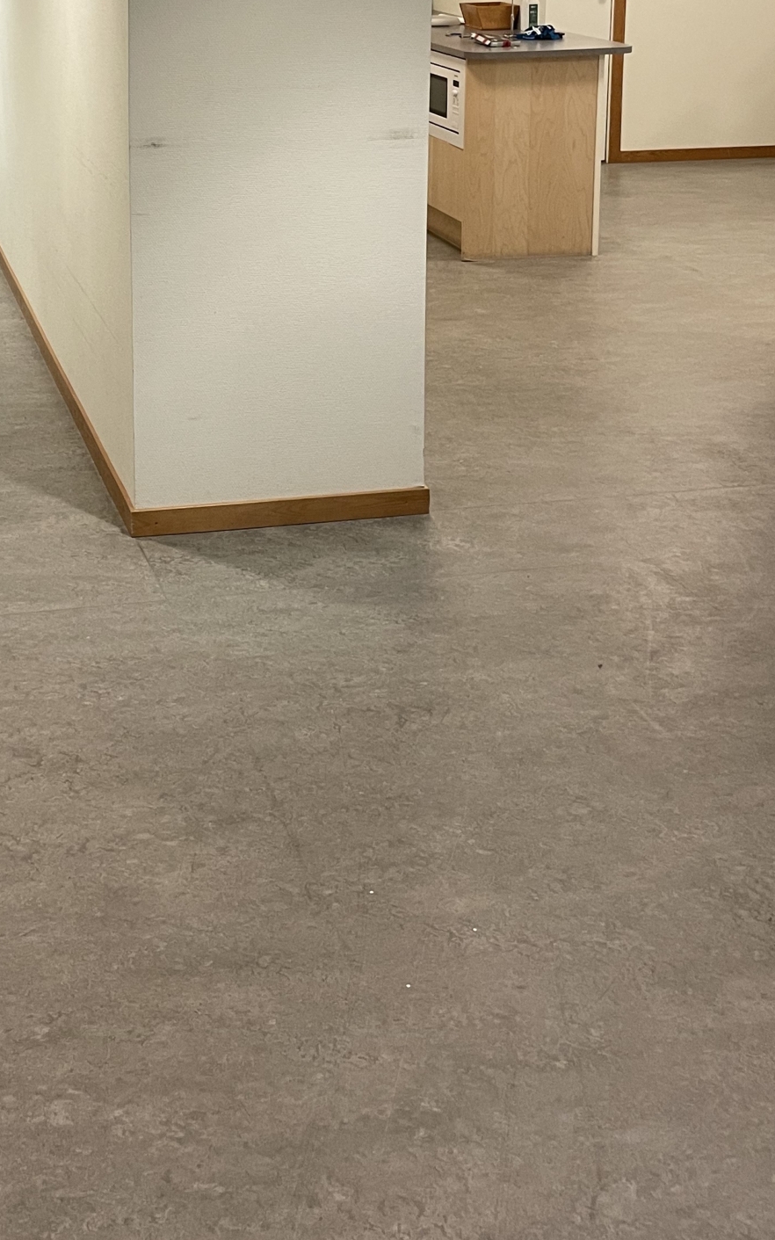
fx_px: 1690
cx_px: 163
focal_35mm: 50
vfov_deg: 37.9
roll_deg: +0.6
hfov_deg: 25.4
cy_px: 154
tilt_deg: -9.3
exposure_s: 1/50
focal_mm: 4.2
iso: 125
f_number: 1.6
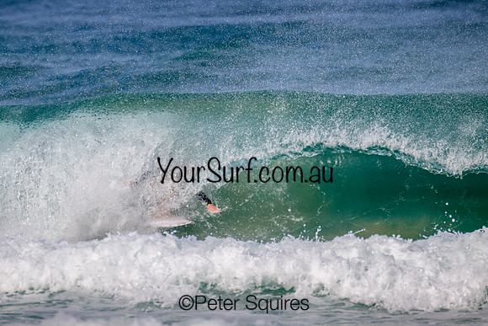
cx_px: 209
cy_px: 140
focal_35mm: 914
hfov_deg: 2.3
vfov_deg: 1.5
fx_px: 12395
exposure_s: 1/2000
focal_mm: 800
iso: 720
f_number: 11
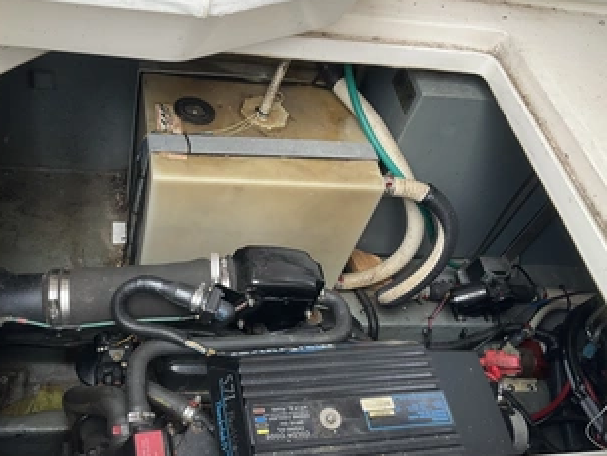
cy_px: 255
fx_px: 667
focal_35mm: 38
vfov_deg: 37.7
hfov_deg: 48.9
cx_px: 273
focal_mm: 3
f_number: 1.8
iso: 25
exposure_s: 1/259
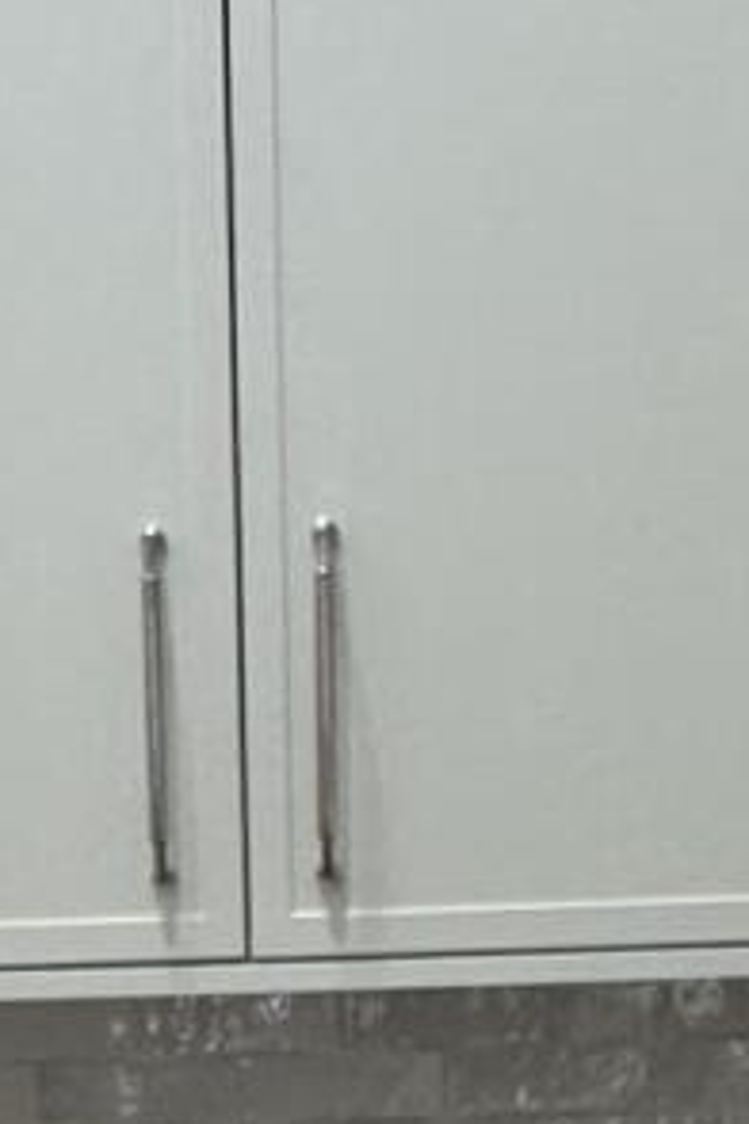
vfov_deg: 18.8
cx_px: -23
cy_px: 1545
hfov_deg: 13.6
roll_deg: +3.3
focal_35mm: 99
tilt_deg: -13.6
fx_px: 3089
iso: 250
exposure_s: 1/120
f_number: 2.2
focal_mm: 2.22
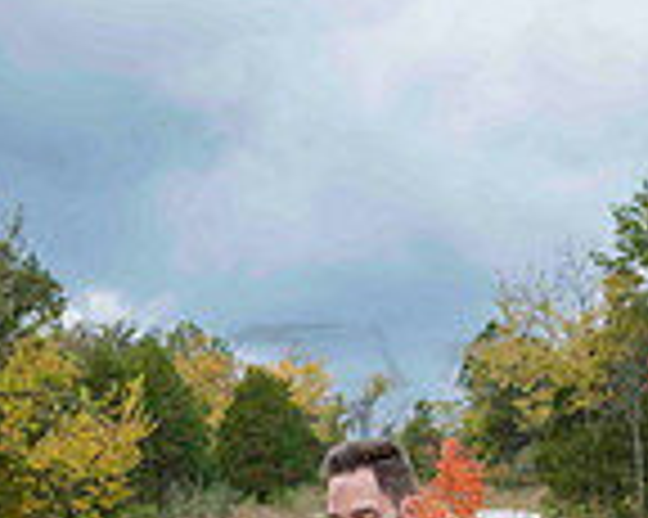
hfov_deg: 16.0
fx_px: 2300
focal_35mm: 120
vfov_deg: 11.9
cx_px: 338
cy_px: 923
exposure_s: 1/640
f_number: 5
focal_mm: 41
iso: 400
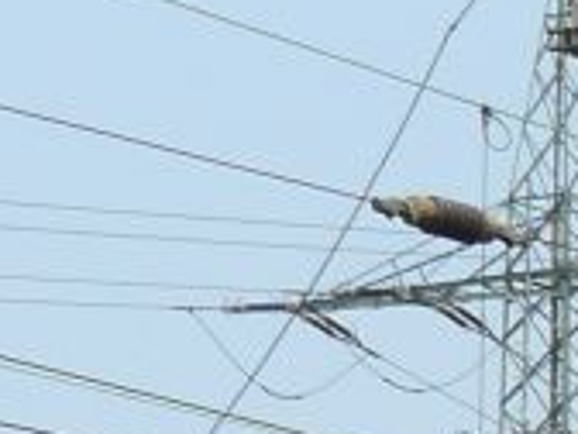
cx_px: 1892
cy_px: 1533
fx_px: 8583
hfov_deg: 3.7
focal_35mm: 514
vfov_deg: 2.8
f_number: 5.6
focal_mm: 12
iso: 100
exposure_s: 1/400
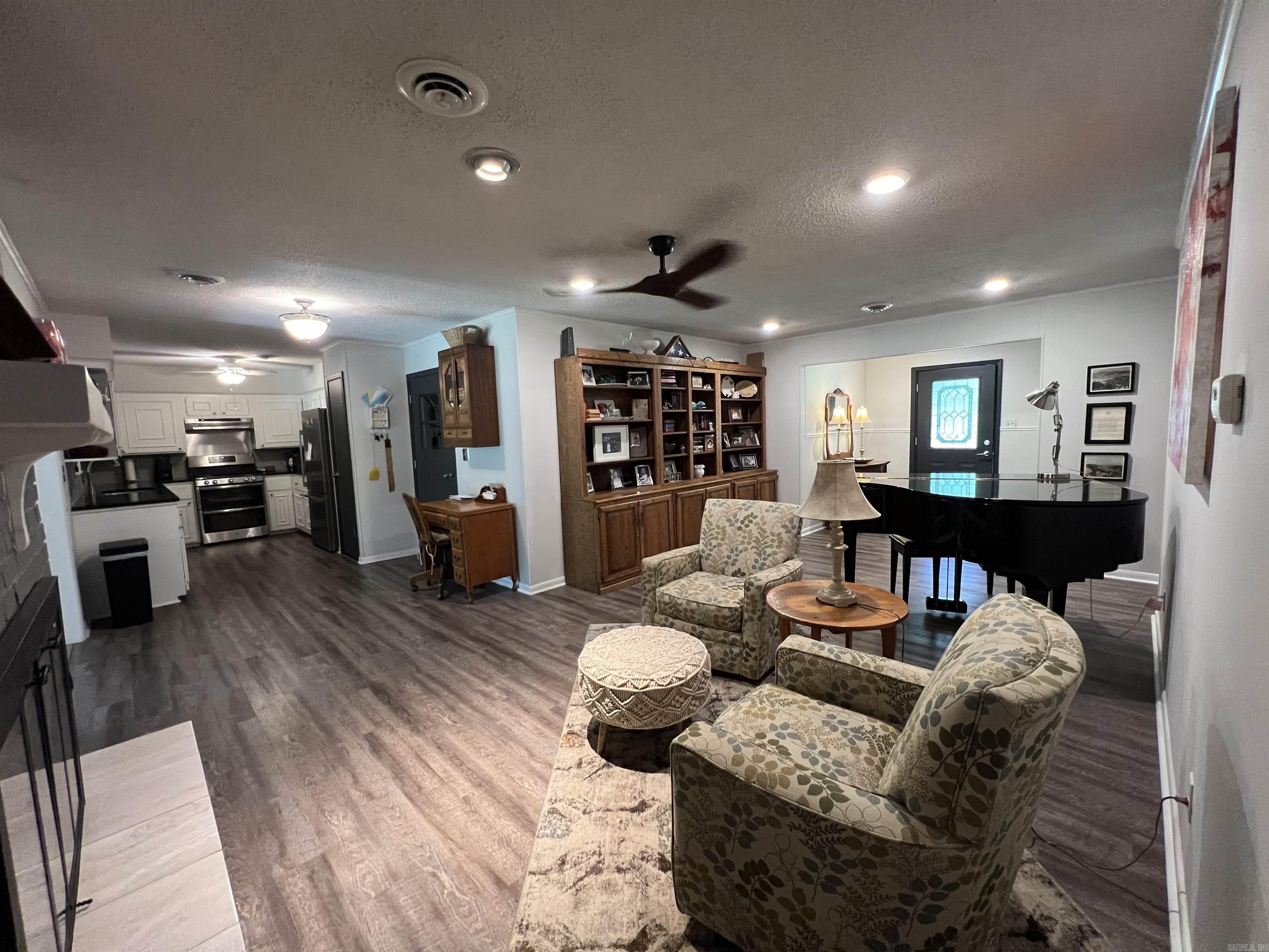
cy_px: 476
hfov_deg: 106.2
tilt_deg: -6.4
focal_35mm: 13
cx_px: 634
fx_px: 477
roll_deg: +1.7
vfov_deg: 89.9
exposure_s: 1/60
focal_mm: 1.57
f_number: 1.8
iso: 400
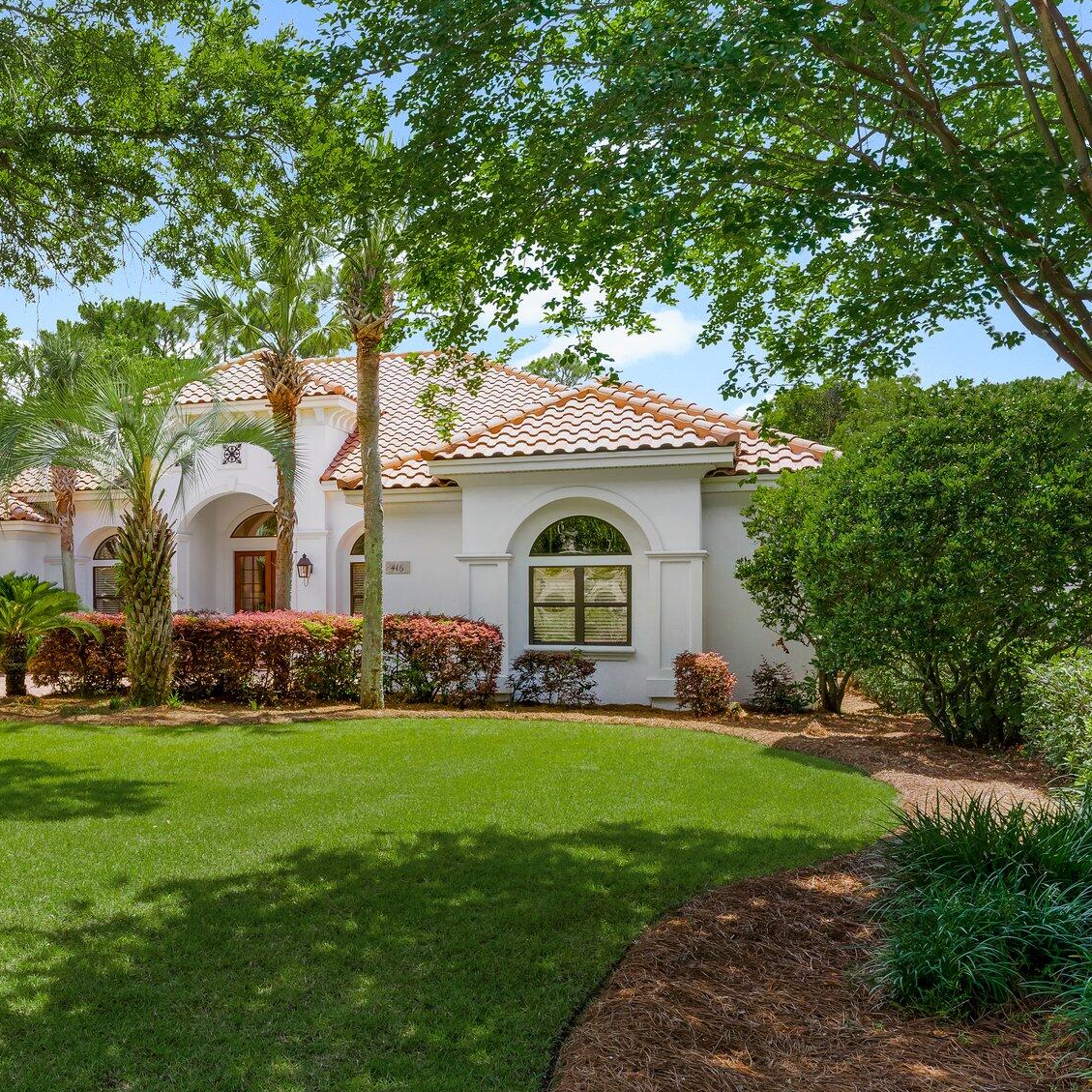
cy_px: 611
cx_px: 191
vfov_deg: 44.8
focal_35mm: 37
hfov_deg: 42.5
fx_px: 1321
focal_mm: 24
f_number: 8
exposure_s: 1/200
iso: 400
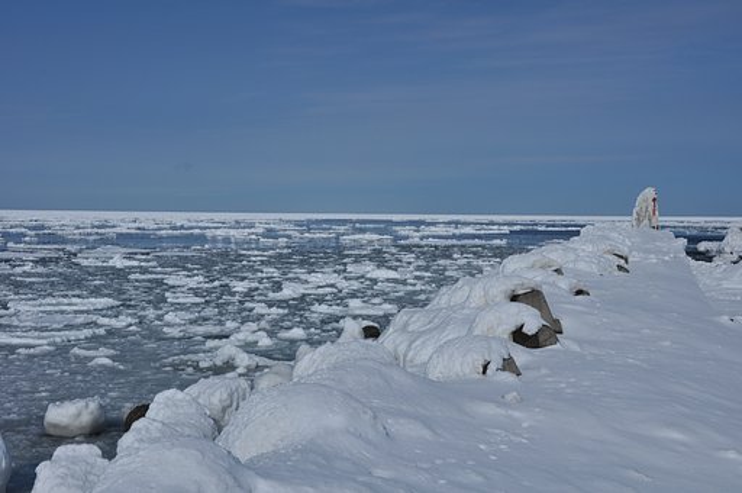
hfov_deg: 35.1
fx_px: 1173
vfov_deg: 23.7
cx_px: 371
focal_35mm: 57
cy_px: 246
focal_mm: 38
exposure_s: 1/500
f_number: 11
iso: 200
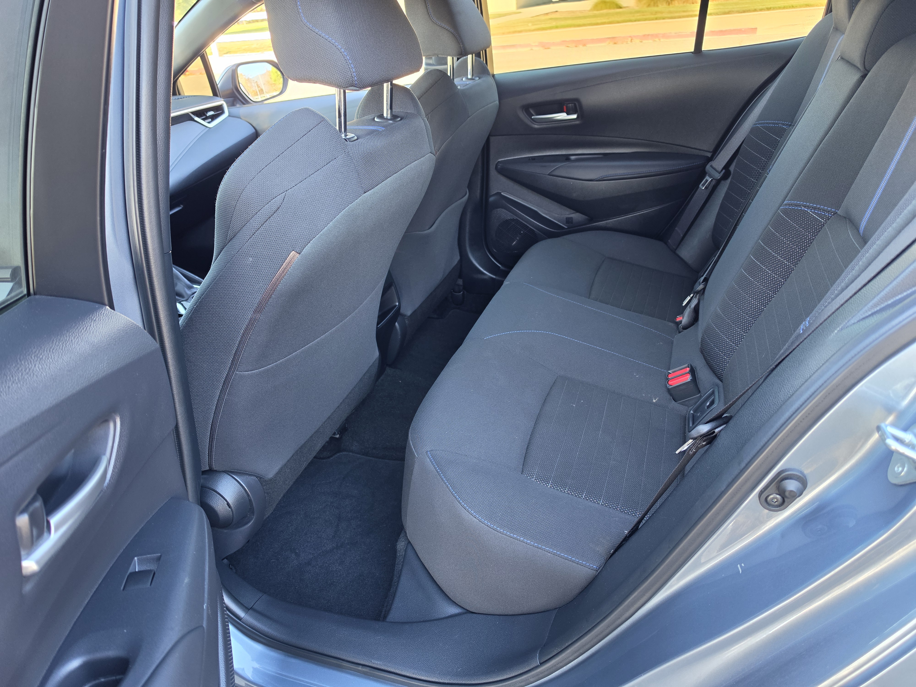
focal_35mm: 23
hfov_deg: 73.9
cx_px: 458
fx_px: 609
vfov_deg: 58.9
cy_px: 344
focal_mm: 6.5
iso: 100
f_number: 1.4
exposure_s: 1/120
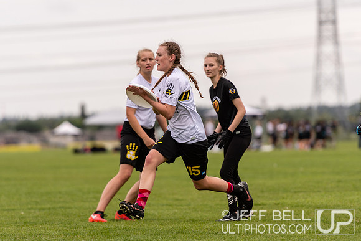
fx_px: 3009
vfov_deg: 4.6
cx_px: 180
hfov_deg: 6.9
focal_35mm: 300
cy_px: 120
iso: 100
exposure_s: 1/1000
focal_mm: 200
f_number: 2.8
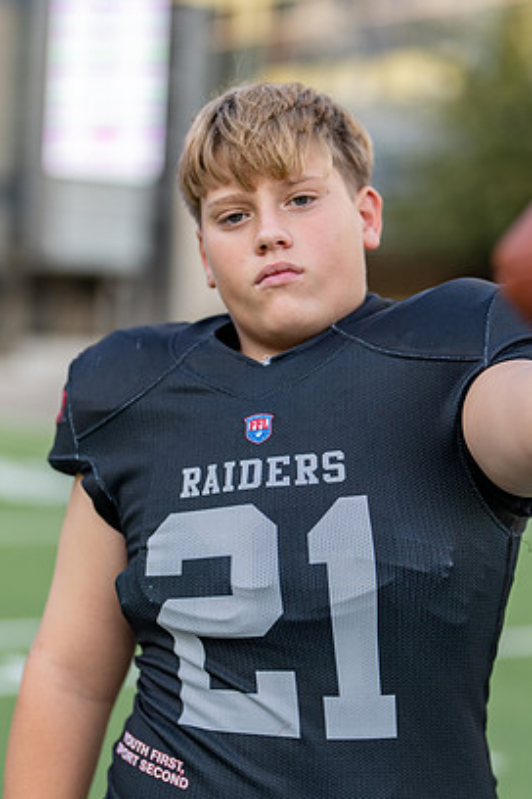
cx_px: 351
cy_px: 422
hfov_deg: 15.5
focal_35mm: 88
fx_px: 1951
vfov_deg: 23.1
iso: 100
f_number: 1.2
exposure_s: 1/1600
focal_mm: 50
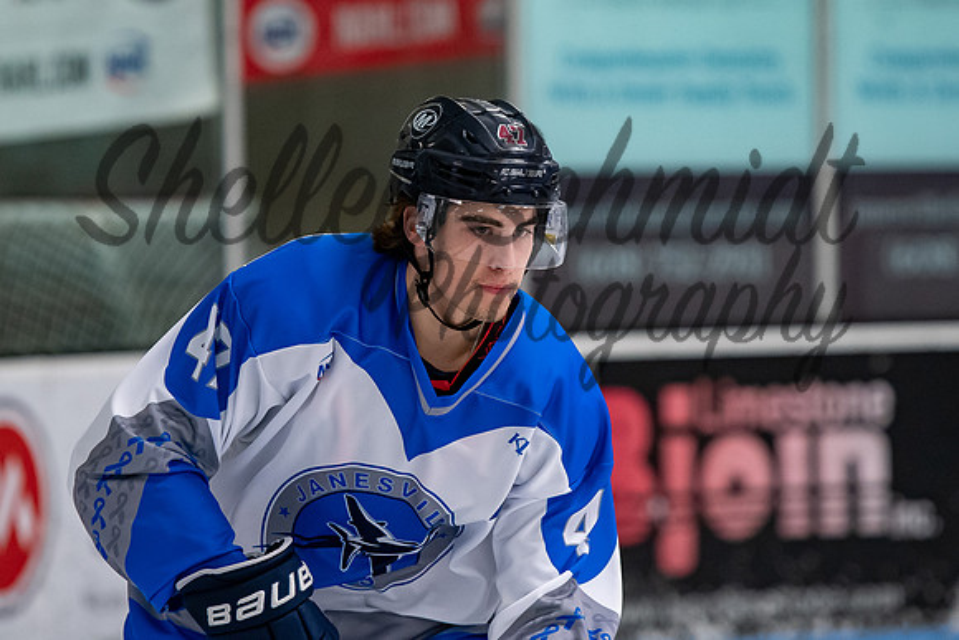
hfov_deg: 5.7
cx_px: 493
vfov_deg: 3.8
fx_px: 9608
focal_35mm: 361
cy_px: 261
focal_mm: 195
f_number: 3.2
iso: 2000
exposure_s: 1/800
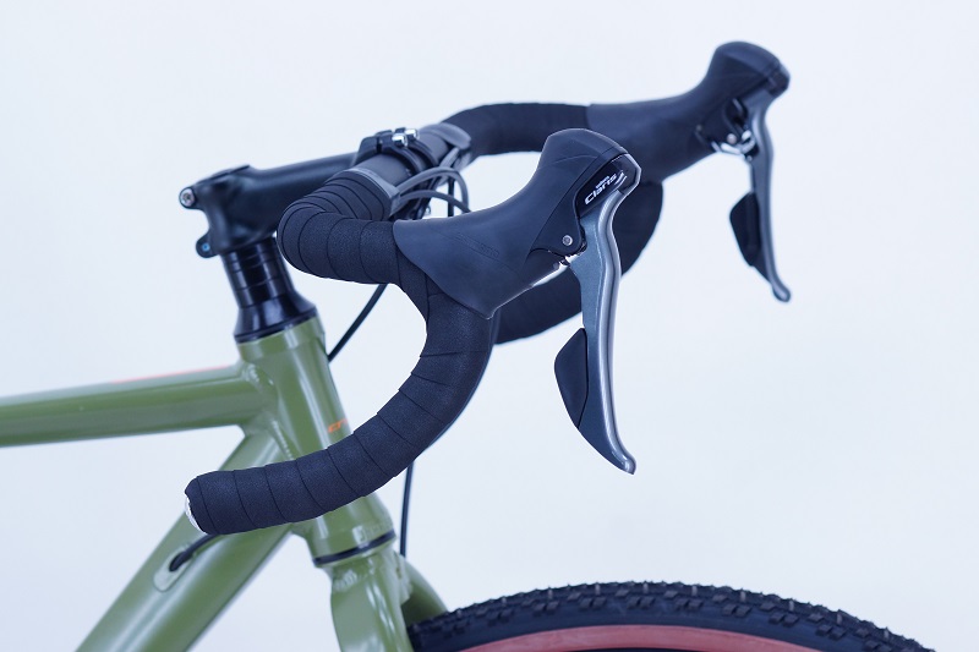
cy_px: 326
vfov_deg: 10.7
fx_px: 3466
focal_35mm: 128
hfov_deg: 16.1
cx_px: 490
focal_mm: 85
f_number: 5.6
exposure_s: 1/60
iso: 400
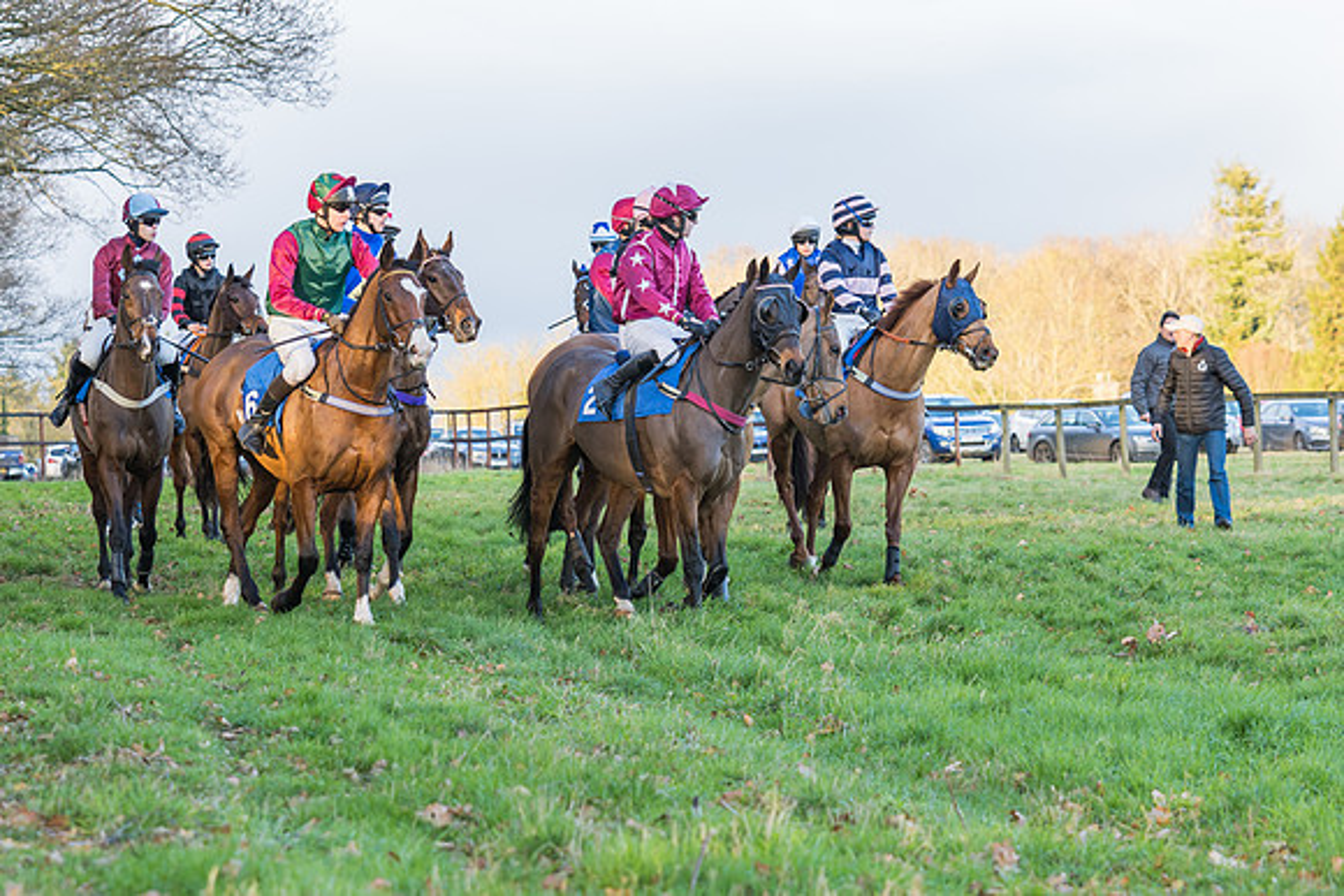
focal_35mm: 129
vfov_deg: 10.6
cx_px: 668
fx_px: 4827
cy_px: 442
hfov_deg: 15.9
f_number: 4
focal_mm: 85
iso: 400
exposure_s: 1/200
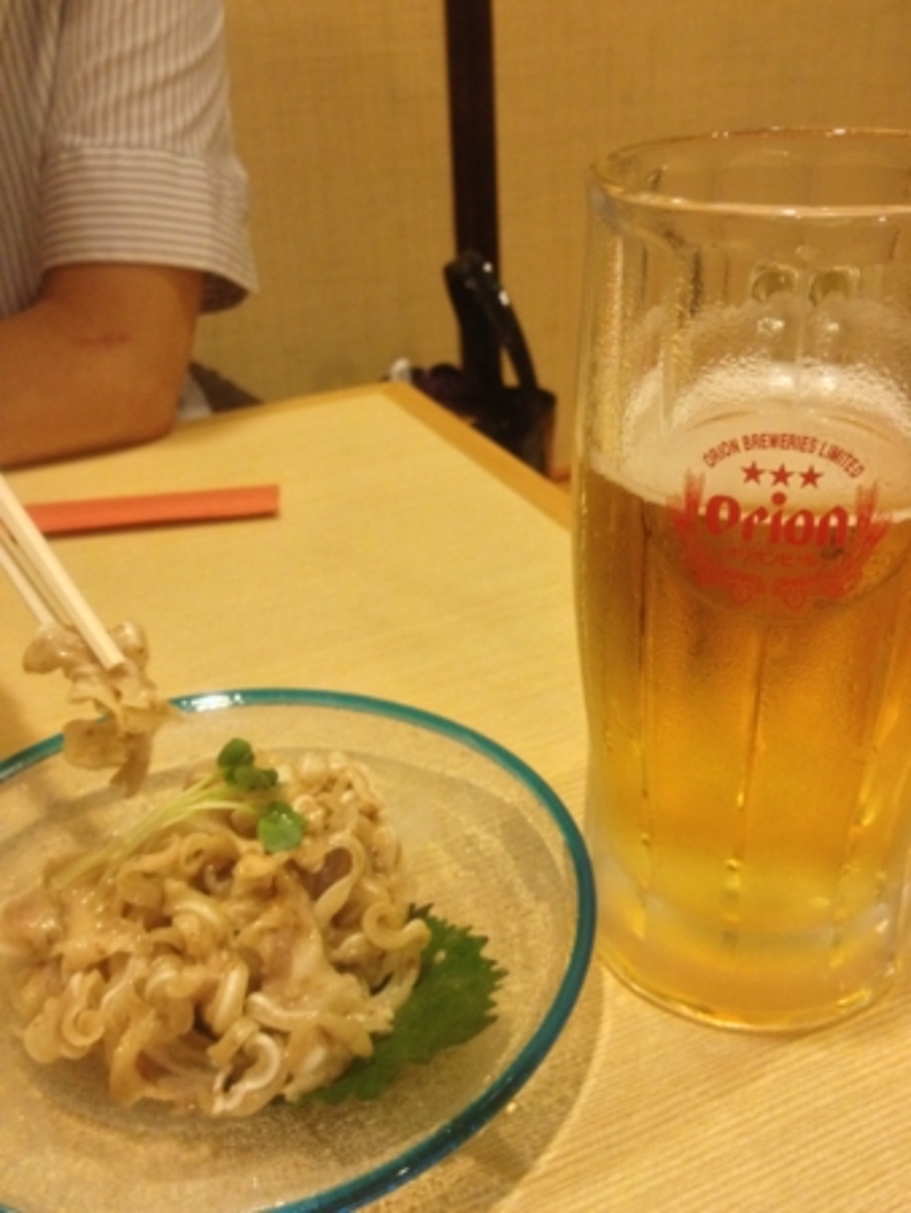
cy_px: 606
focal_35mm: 35
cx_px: 456
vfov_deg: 52.6
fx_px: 1227
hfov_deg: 40.7
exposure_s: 1/17
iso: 400
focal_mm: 4.28
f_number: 2.4
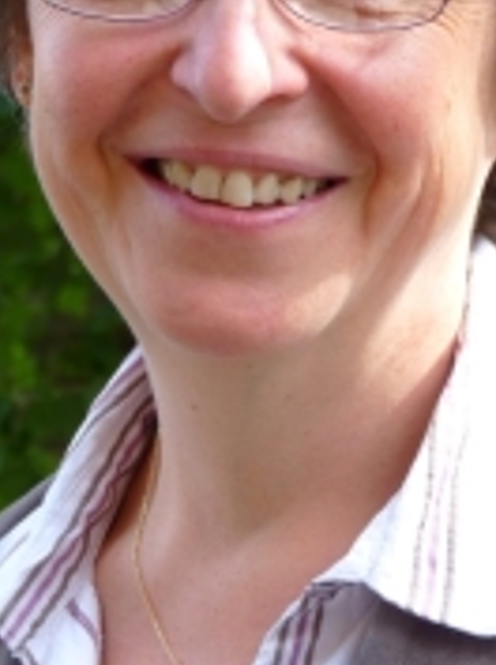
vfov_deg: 9.3
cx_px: 173
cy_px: 113
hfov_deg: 6.9
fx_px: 4084
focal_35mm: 213
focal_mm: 16.7
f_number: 3.4
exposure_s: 1/100
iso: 80
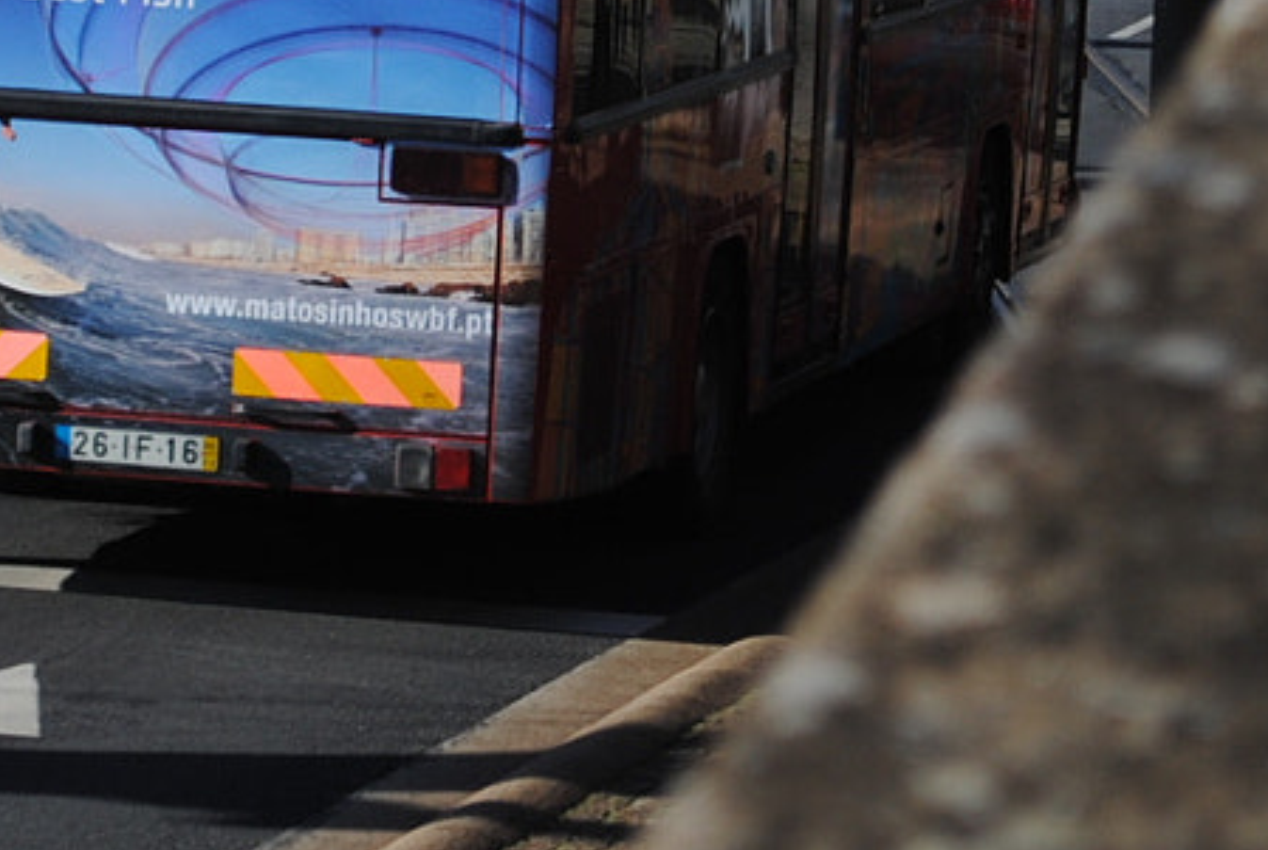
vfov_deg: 5.1
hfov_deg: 7.7
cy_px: -431
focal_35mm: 267
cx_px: 534
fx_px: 9420
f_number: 5.6
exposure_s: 1/500
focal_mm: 50
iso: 100
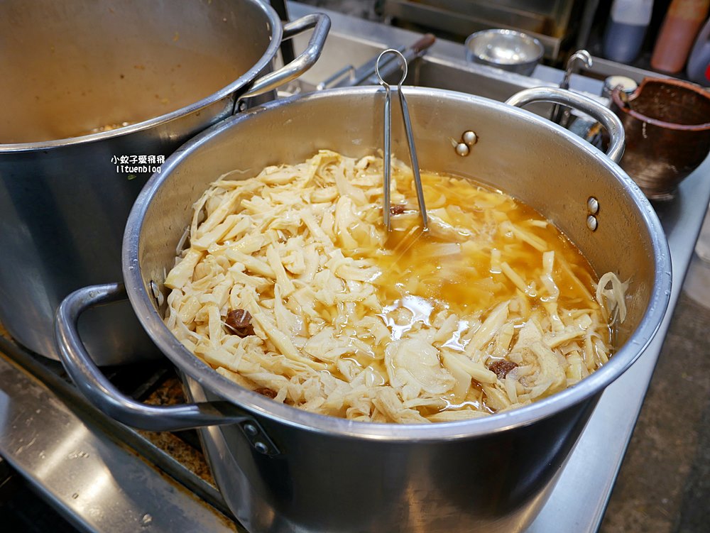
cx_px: 355
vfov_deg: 49.8
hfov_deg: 63.4
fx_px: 575
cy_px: 266
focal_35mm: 28
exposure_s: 1/60
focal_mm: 14
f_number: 2.5
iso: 250
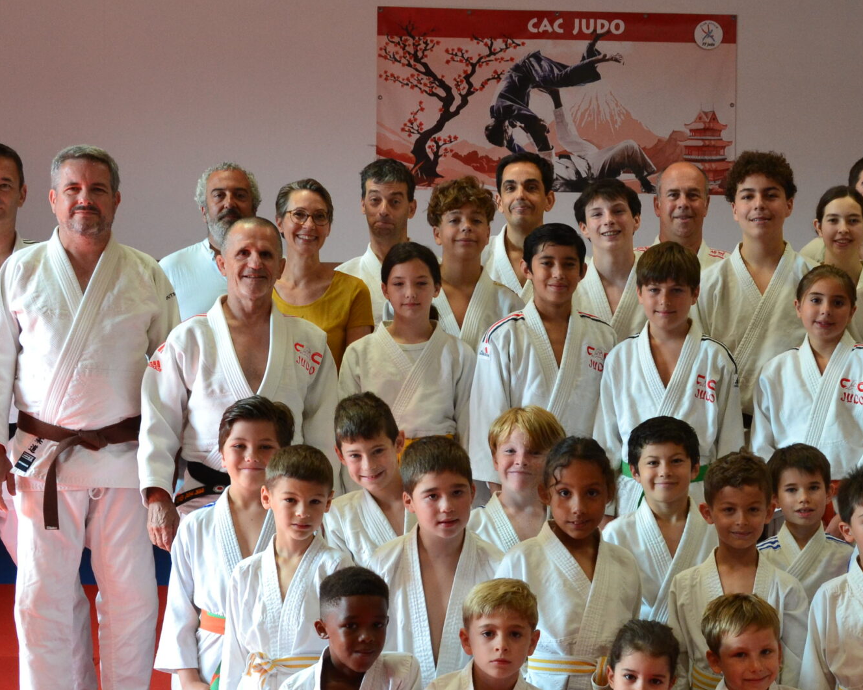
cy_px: 408
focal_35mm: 76
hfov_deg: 24.8
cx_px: 633
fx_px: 1941
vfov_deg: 20.1
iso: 800
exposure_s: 1/60
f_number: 7.1
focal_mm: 28
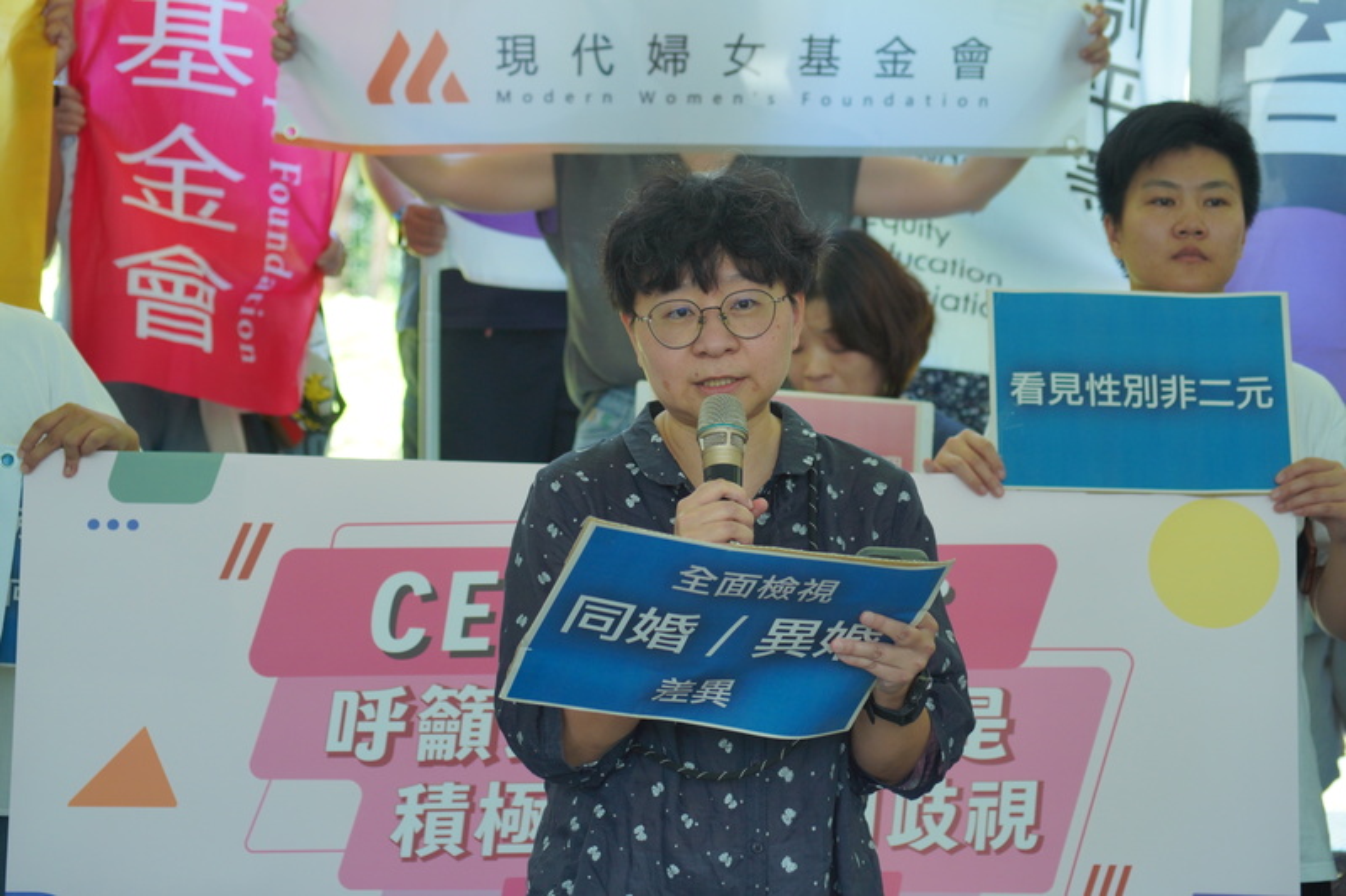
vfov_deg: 12.4
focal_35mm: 110
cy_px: 448
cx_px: 673
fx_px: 4112
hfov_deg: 18.6
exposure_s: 1/100
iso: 1250
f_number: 5.6
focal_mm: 110
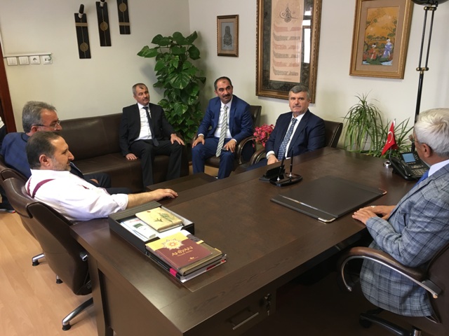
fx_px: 376
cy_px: 168
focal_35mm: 29
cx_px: 224
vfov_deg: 48.2
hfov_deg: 61.7
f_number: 2.2
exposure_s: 1/33
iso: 100
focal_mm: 4.15
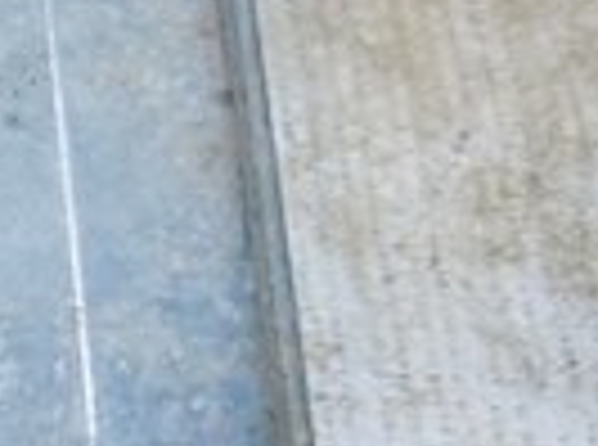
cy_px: 230
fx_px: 1912
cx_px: -665
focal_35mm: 111
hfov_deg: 14.3
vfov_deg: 13.3
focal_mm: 4
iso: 280
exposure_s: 1/30
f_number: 3.1
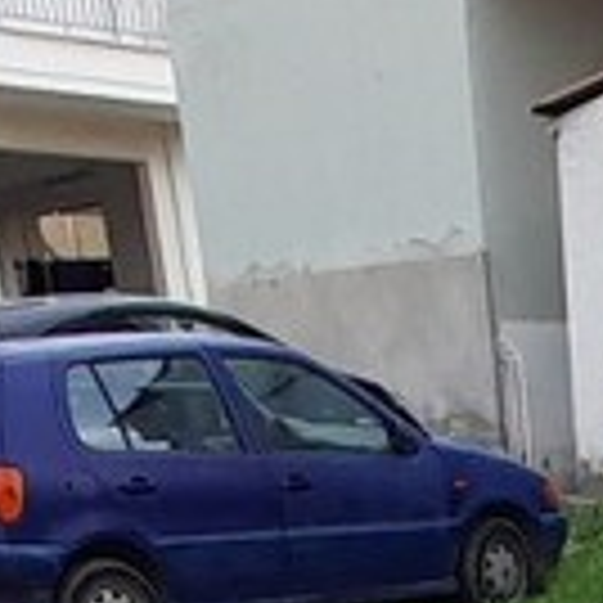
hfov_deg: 18.2
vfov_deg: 13.3
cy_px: 1534
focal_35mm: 88
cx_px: 814
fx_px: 1734
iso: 40
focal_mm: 1.42
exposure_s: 1/317
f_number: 2.2
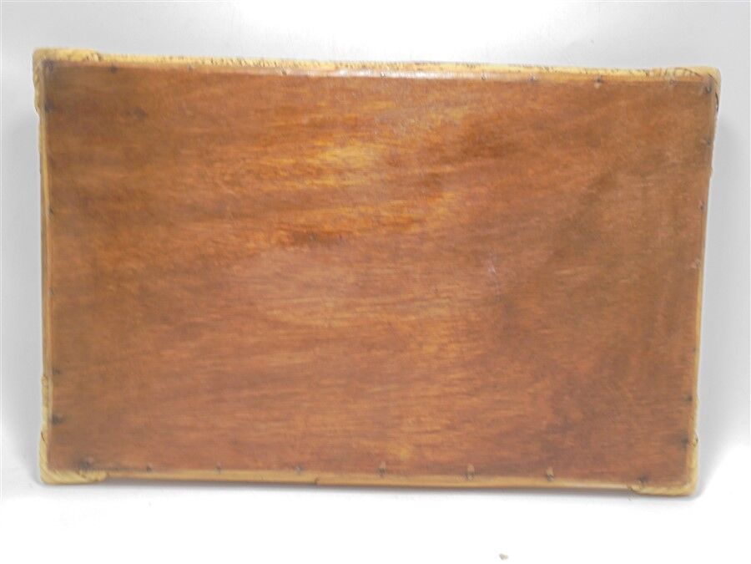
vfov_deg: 33.6
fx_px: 933
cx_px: 376
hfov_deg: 43.9
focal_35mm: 43
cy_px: 282
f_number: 4.5
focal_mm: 7.8
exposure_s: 1/30
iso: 160
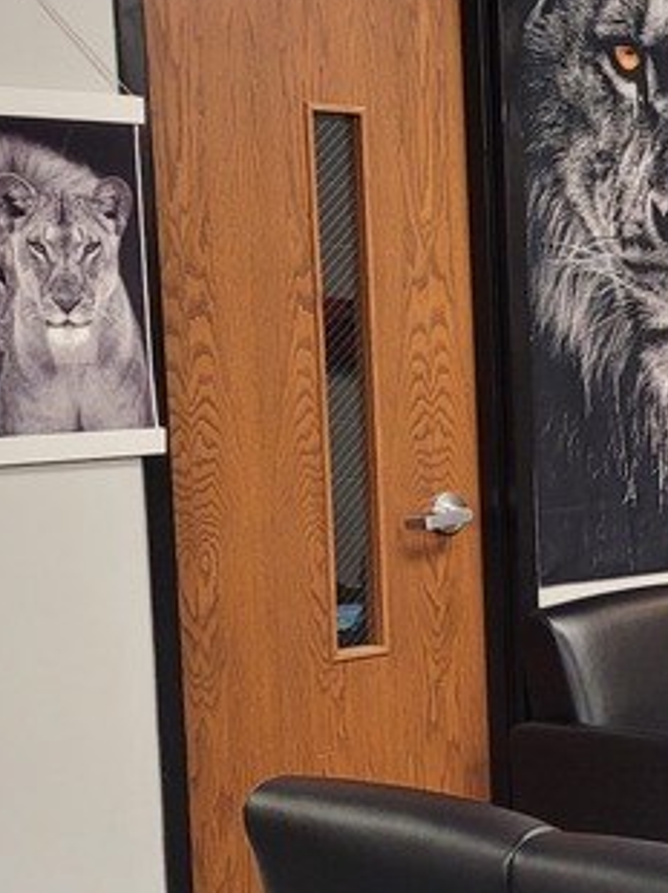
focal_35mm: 86
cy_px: 579
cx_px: 1074
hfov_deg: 15.5
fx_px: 2216
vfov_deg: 22.7
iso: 250
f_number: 1.8
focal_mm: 5.4
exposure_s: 1/60
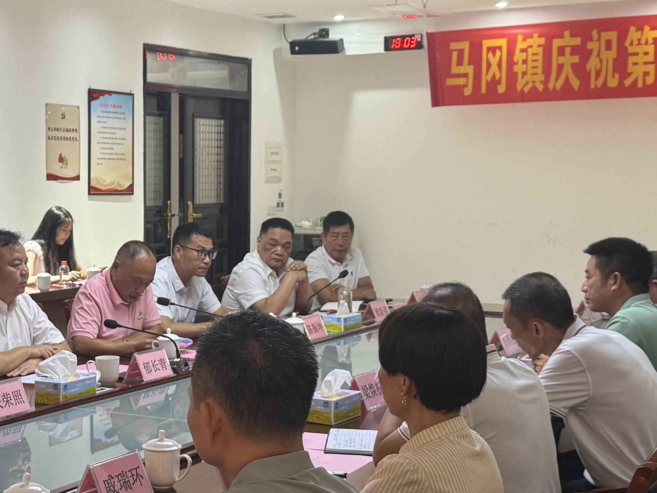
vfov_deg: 21.9
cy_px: 298
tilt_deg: -5.1
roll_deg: -0.5
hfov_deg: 28.6
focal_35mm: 67
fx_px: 1272
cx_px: 182
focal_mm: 6.76
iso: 125
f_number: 1.78
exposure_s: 1/50
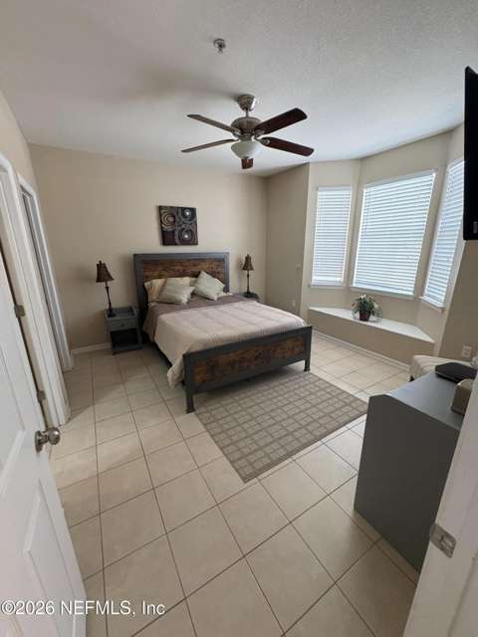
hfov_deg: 85.7
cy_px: 318
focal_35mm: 14
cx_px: 239
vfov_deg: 102.1
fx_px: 258
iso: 400
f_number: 2.2
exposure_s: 1/60
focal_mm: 2.22
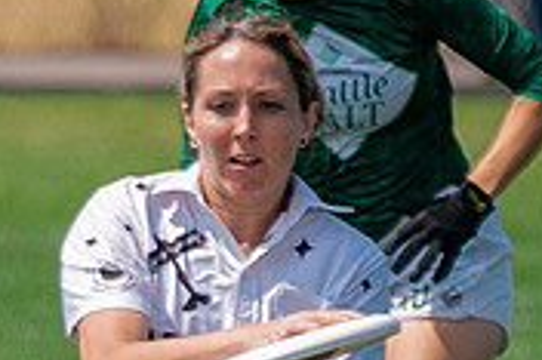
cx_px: -58
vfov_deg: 1.0
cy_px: 1098
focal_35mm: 1420
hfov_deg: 1.5
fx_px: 21359
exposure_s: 1/12800
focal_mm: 200
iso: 640
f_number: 2.8
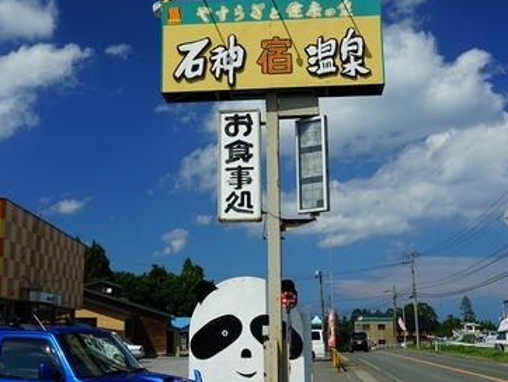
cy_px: 170
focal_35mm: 51
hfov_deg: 37.4
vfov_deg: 28.6
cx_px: 219
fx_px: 749
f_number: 9.5
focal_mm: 24
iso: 100
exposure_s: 1/125
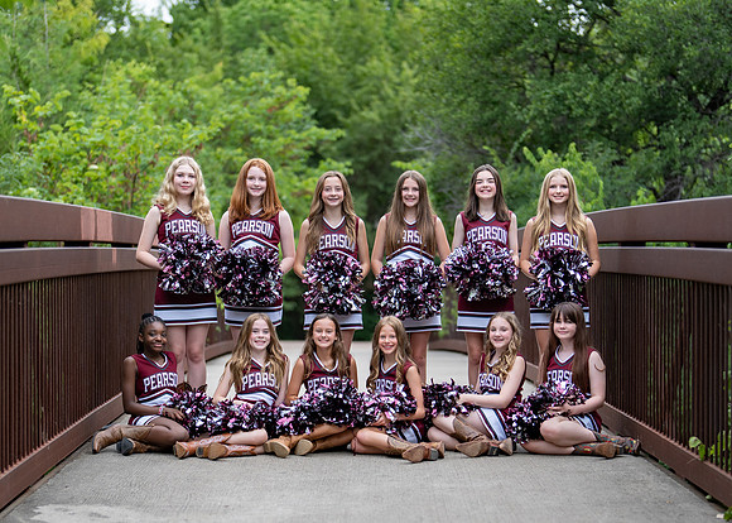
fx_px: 1761
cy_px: 327
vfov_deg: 16.9
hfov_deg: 23.5
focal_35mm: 85
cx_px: 383
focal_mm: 50
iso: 100
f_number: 1.2
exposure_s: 1/1600
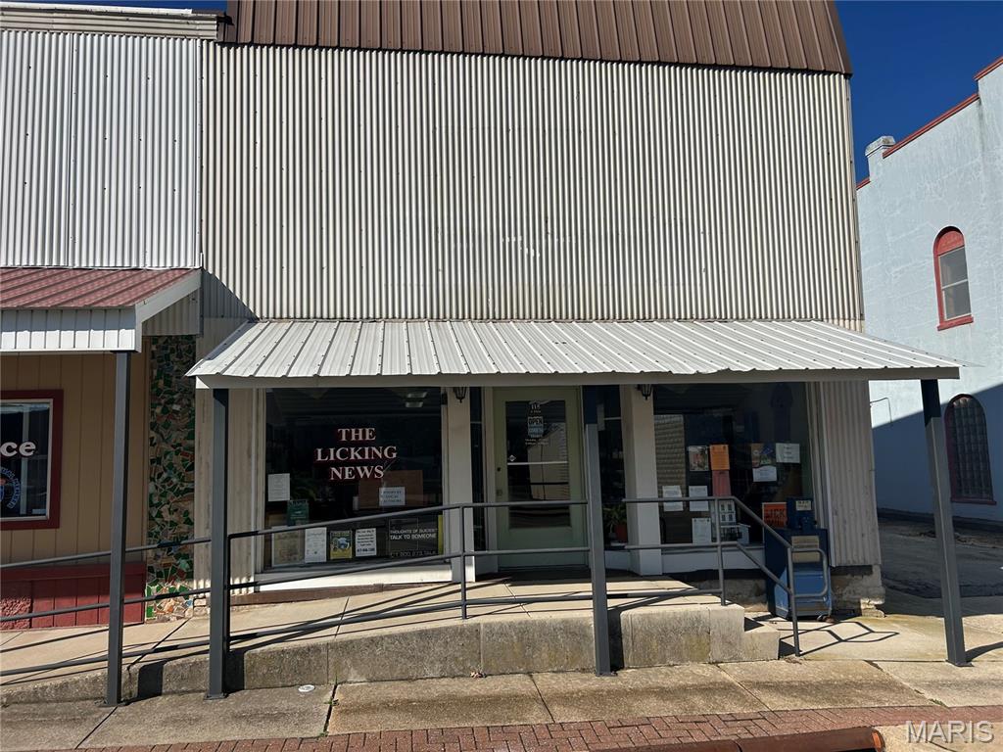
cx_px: 502
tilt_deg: +6.5
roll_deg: +1.5
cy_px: 376
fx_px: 753
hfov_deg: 67.3
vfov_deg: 53.1
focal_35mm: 26
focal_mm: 5.7
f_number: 1.5
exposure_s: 1/9434
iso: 50
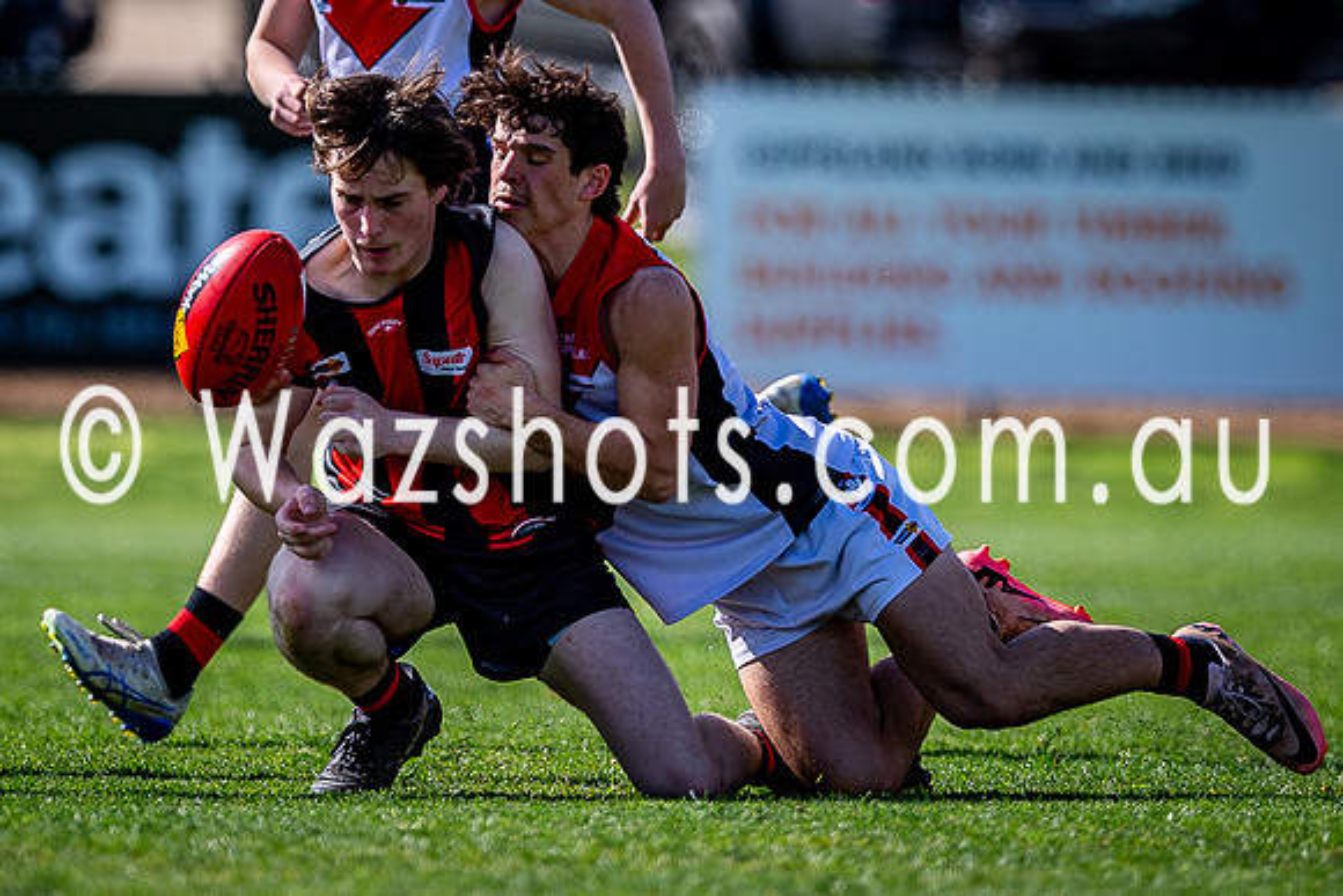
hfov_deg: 2.0
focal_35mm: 1047
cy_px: 136
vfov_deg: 1.3
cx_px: 536
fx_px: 39052
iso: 140
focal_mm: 500
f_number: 4
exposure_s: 1/1600
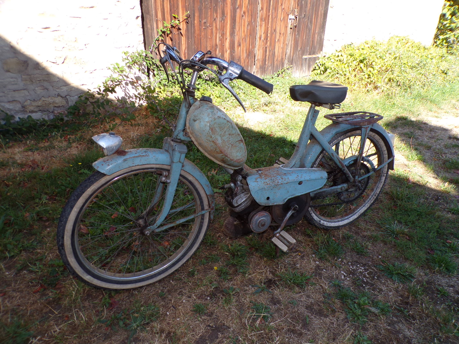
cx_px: 230
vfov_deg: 56.8
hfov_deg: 71.6
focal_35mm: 24
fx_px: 318
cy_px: 172
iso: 80
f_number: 4.3
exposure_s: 1/140
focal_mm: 4.3
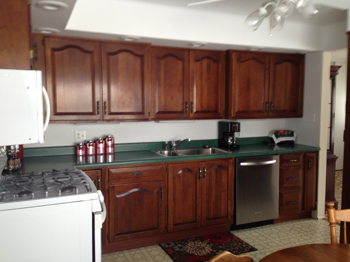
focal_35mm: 33
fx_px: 334
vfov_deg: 42.9
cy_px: 131
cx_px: 175
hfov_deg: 55.4
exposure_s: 1/20
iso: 50
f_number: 2.4
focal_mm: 4.12
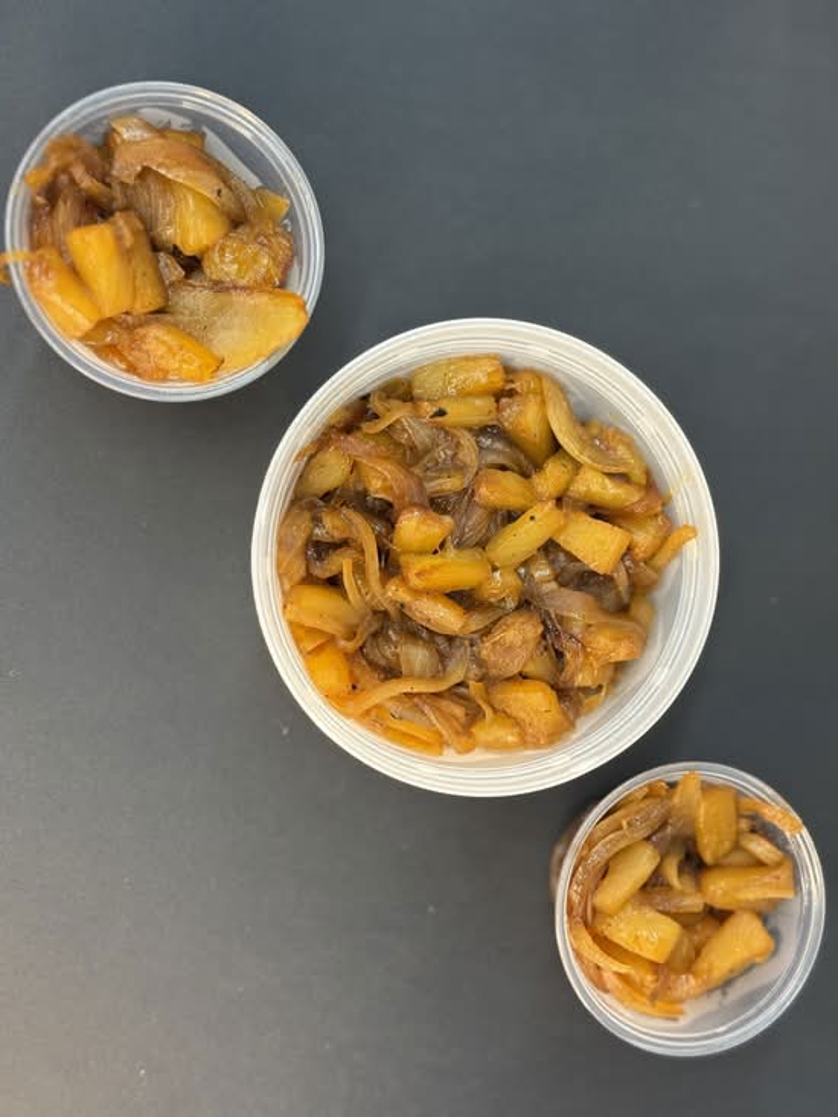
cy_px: 558
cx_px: 419
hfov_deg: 30.3
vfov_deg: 39.7
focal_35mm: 48
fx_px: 1549
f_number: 1.78
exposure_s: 1/60
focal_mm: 6.76
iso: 125
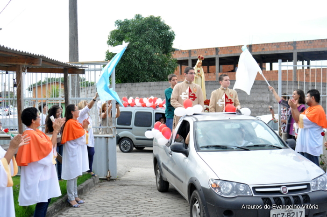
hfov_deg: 46.4
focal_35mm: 42
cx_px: 164
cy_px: 108
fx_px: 381
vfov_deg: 31.8
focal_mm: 28
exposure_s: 1/3200
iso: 1250
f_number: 4.5
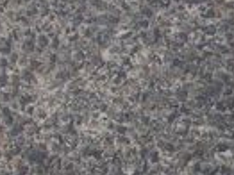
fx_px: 723
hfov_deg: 15.9
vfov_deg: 12.9
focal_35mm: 107
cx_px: 411
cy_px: 285
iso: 80
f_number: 2.7
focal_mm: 4
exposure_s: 1/250
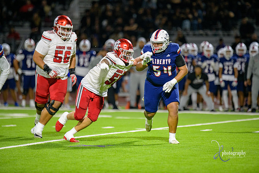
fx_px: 2159
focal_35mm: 300
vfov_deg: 4.6
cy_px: 86
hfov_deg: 6.9
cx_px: 130
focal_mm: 300
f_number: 2.8
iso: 2000
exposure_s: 1/250
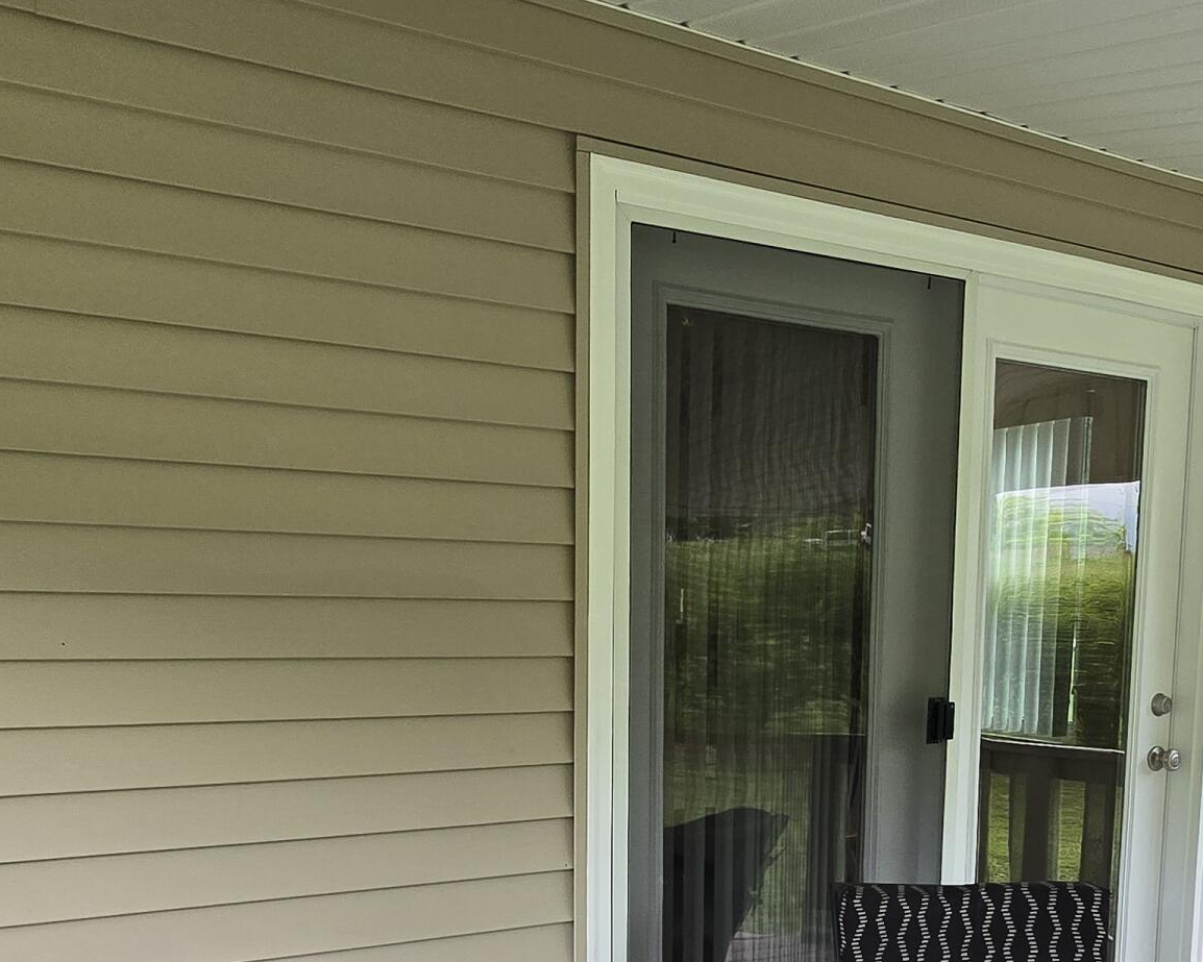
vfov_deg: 41.9
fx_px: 1175
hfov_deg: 54.2
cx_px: 643
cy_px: 815
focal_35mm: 33
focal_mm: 2.2
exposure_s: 1/215
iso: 50
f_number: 2.2
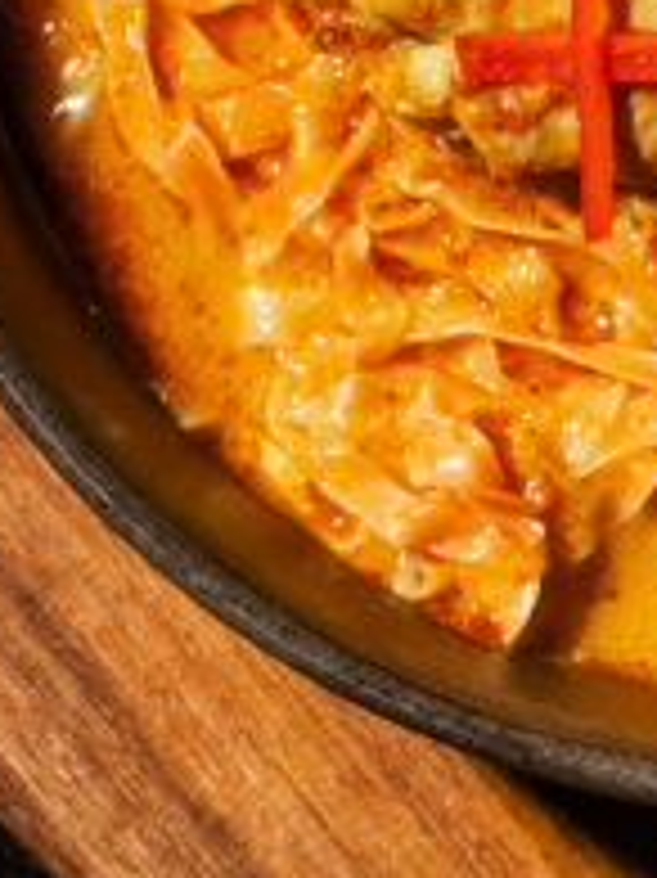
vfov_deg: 5.4
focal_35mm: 367
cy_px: 842
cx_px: 868
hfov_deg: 4.0
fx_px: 9298
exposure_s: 1/60
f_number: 5
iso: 400
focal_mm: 35
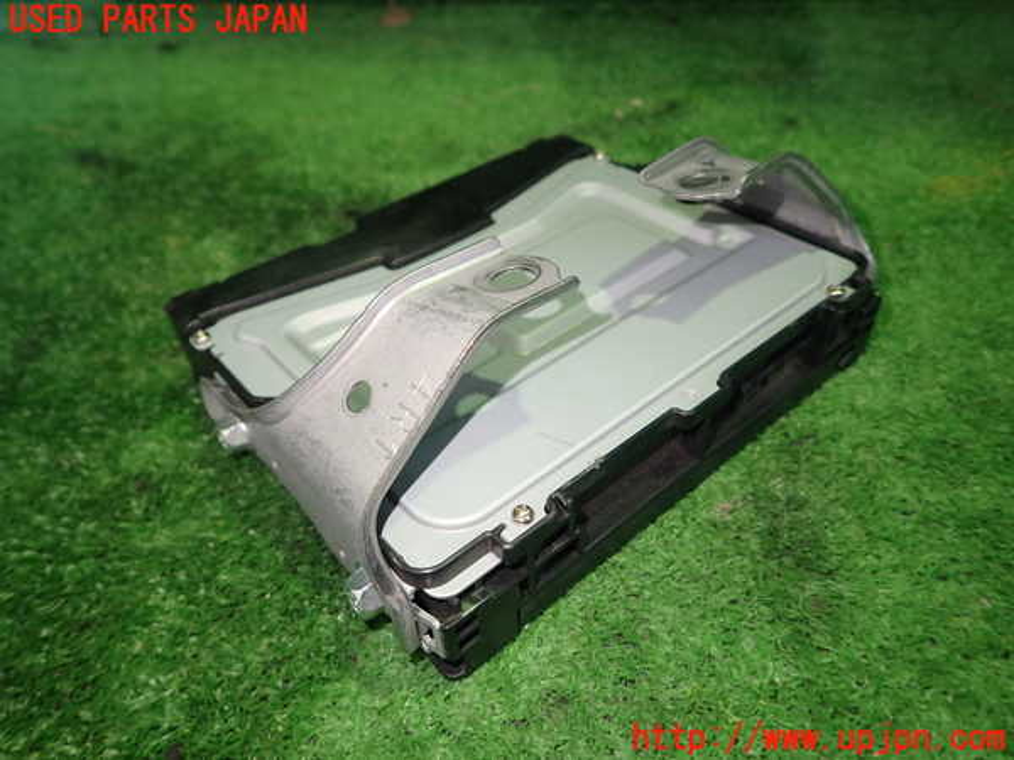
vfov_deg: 54.9
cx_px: 507
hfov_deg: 69.4
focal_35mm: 25
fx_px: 732
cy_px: 380
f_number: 2
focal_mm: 4.5
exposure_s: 1/30
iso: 200
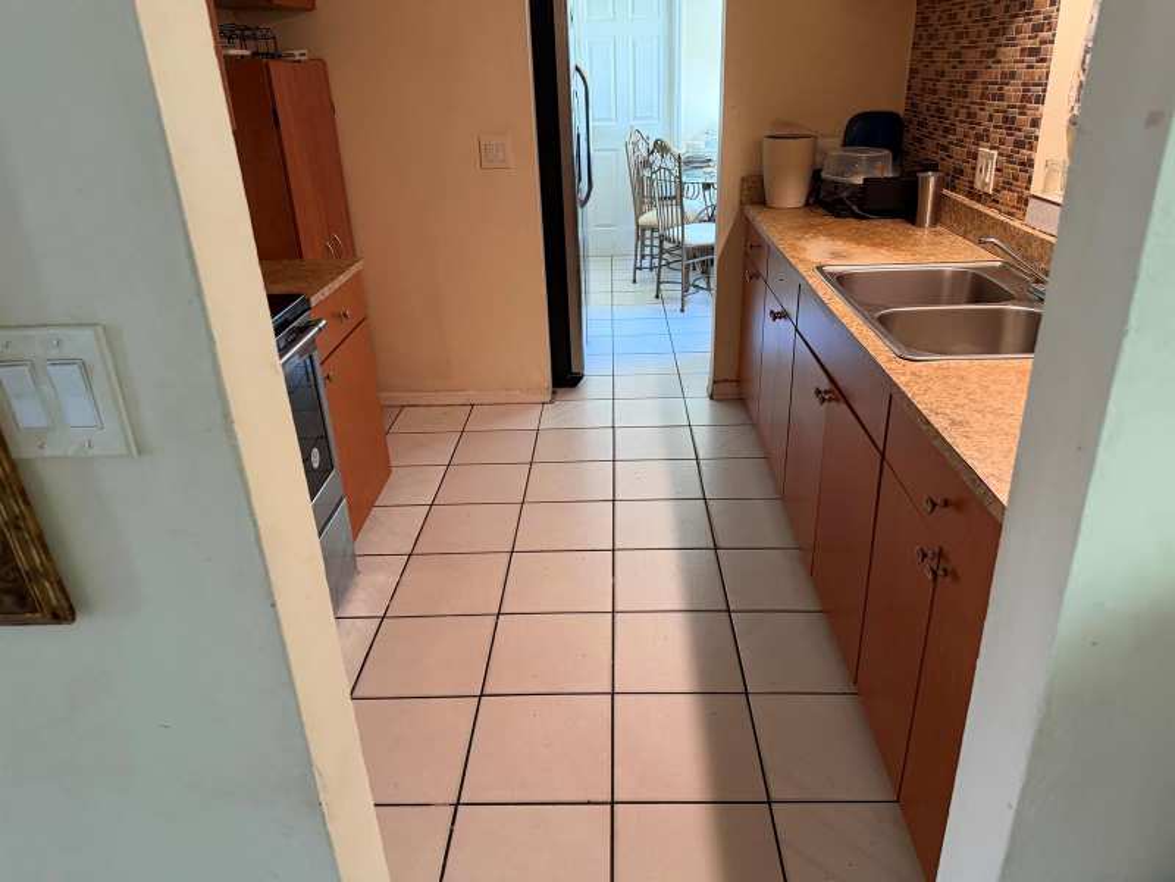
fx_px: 815
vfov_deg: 56.8
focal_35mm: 24
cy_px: 441
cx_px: 588
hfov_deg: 71.6
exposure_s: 1/60
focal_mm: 6.76
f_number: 1.78
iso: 400
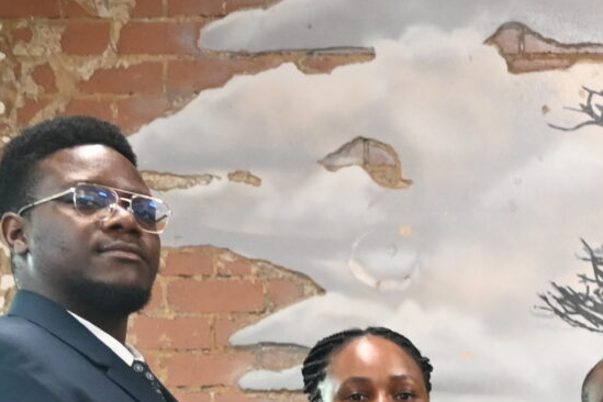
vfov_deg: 10.0
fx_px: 2169
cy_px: 747
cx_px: 1124
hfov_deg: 13.9
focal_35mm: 130
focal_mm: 18.5
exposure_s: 1/20
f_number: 3.8
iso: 1000
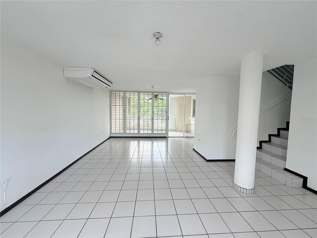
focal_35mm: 14
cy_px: 119
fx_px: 128
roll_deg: -0.5
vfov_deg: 85.7
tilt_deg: -4.1
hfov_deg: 102.1
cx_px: 158
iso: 100
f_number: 2.2
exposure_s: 1/121
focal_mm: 2.22
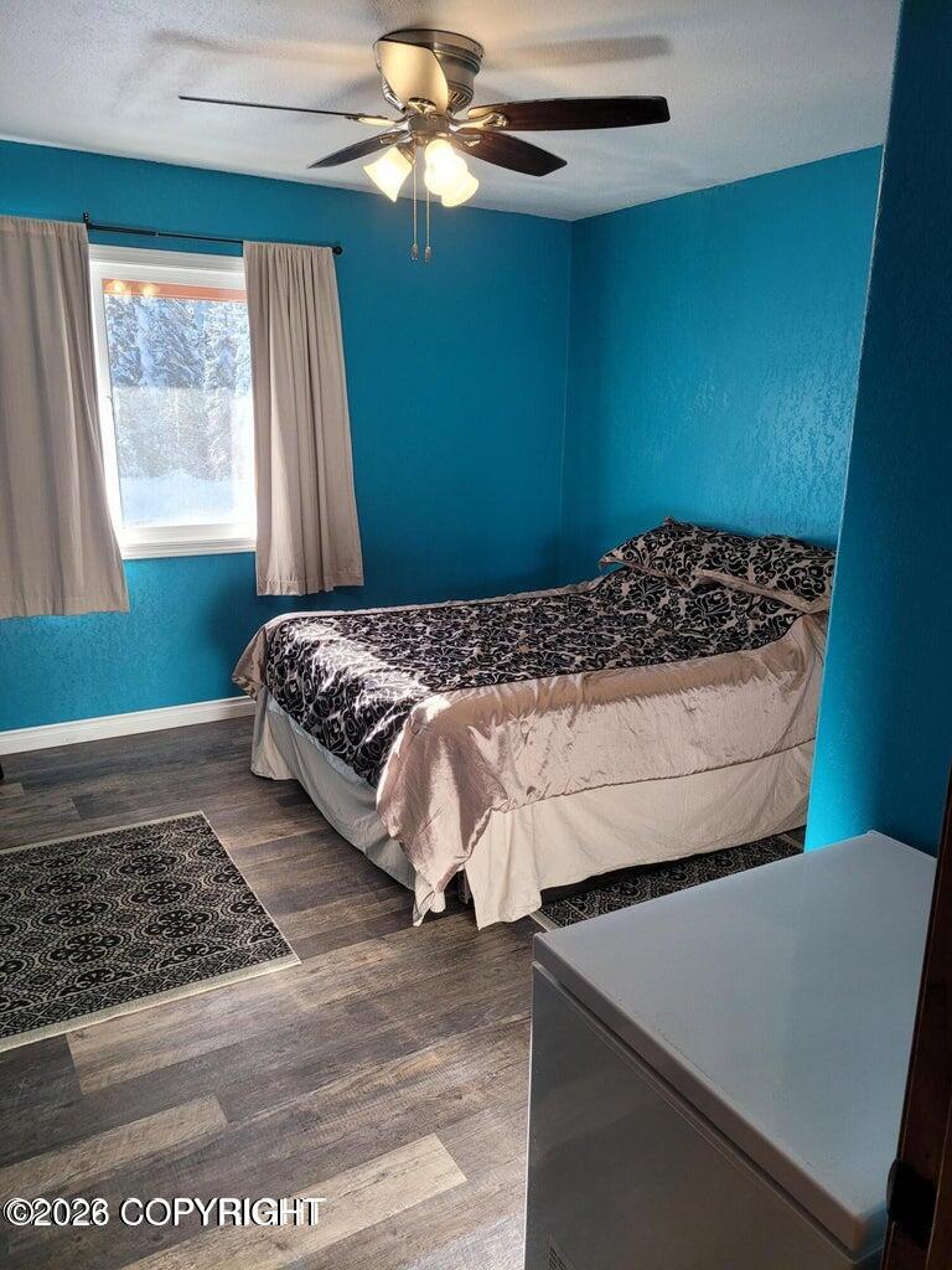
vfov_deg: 67.3
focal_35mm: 26
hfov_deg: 53.1
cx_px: 476
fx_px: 953
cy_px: 635
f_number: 1.8
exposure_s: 1/119
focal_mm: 5.4
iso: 100
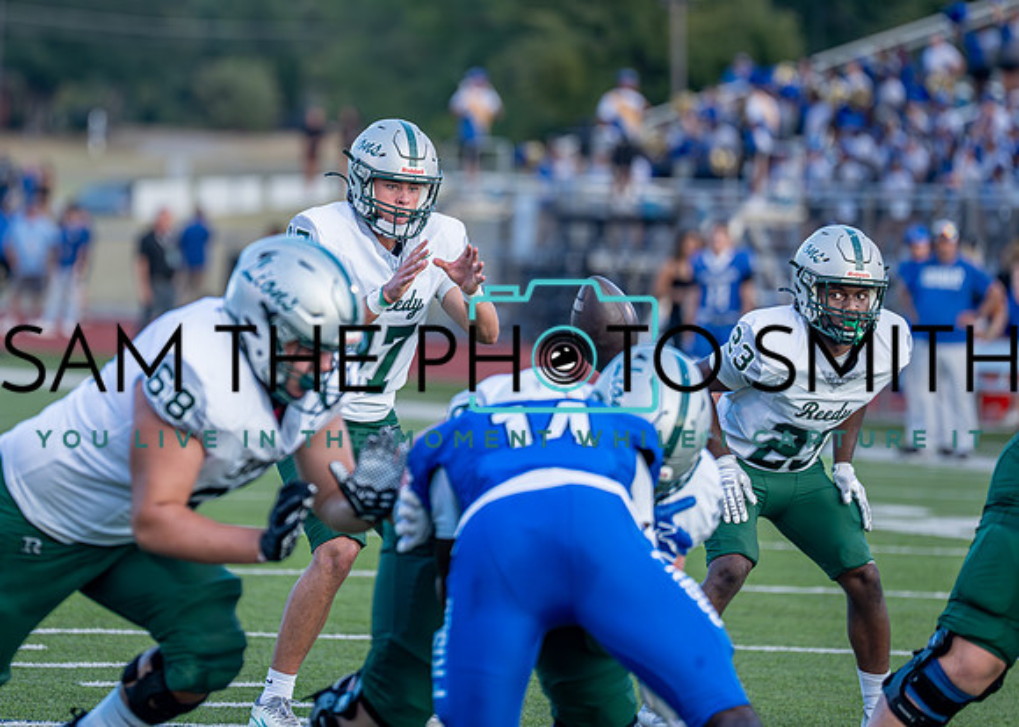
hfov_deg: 7.3
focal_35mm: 274
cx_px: 387
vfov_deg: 5.2
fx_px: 7932
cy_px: 260
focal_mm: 200
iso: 500
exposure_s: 1/1250
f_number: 2.8
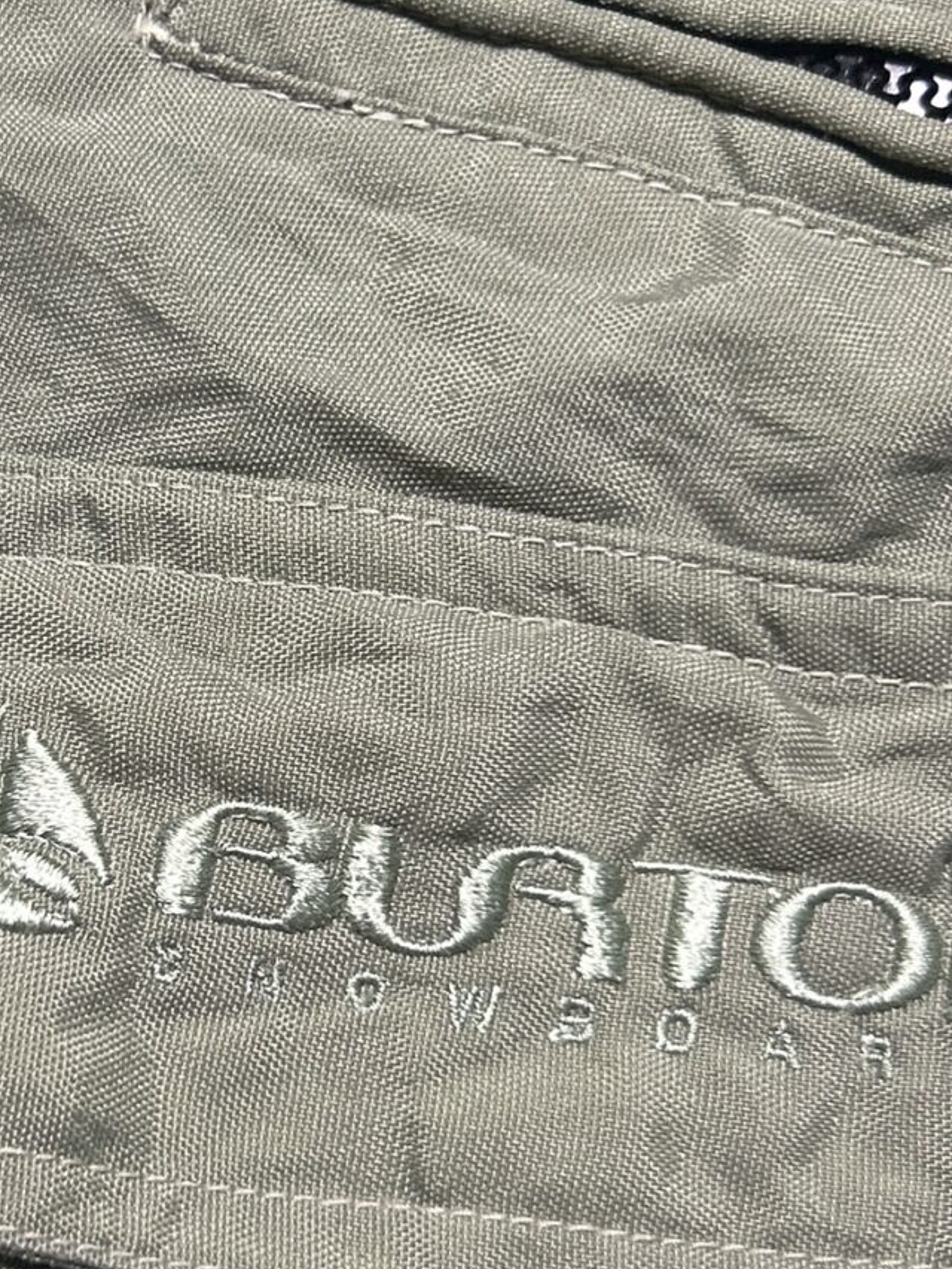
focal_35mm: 78
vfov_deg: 25.0
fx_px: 2859
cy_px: 635
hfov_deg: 18.8
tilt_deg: -56.9
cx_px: 286
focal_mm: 5.7
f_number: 1.5
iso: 100
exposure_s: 1/50
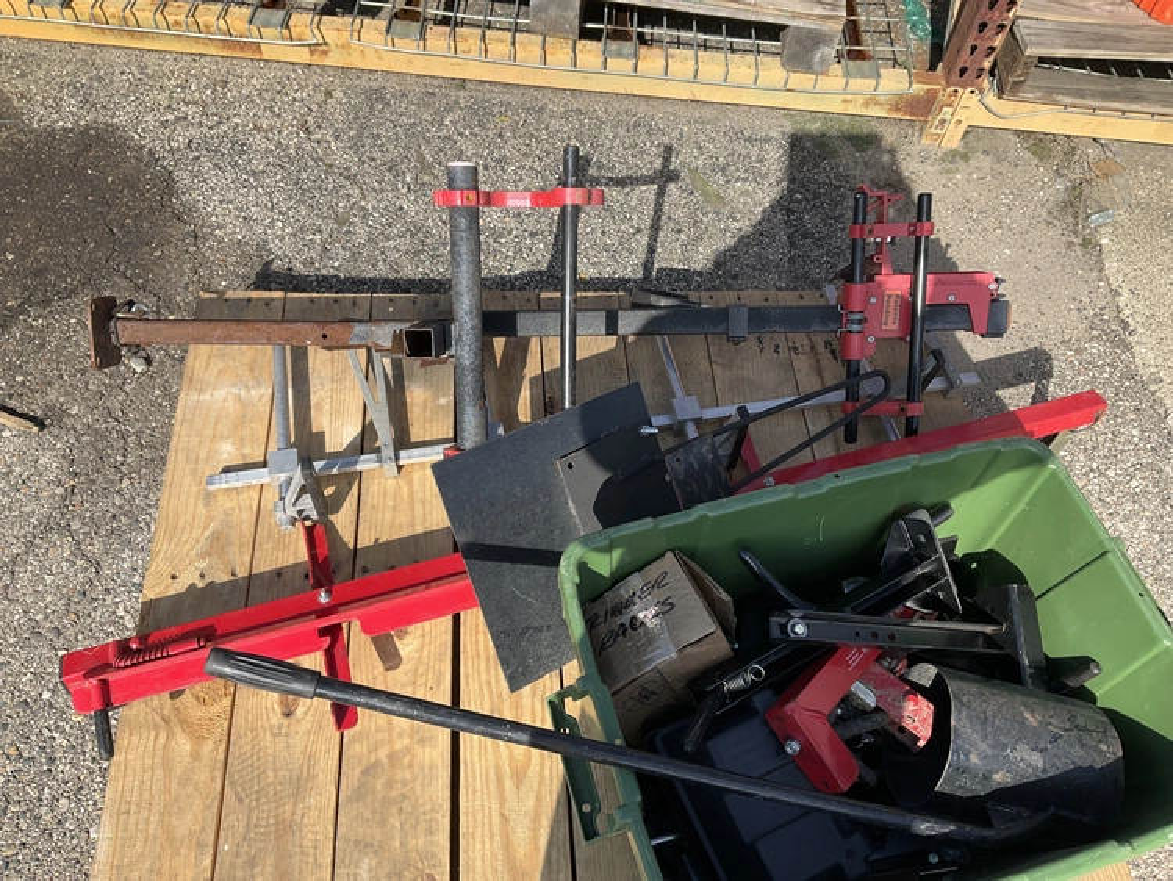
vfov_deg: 48.3
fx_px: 983
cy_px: 440
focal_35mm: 29
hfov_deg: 61.6
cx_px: 586
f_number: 1.8
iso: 25
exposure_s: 1/1279
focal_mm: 3
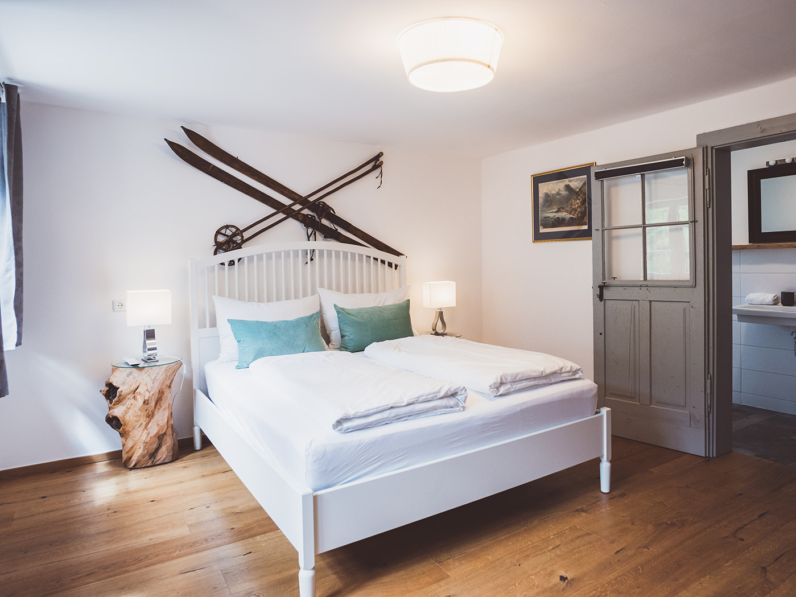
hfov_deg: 76.1
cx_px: 446
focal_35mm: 22
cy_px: 294
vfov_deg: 61.1
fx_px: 506
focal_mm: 20
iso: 400
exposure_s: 1/160
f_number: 5
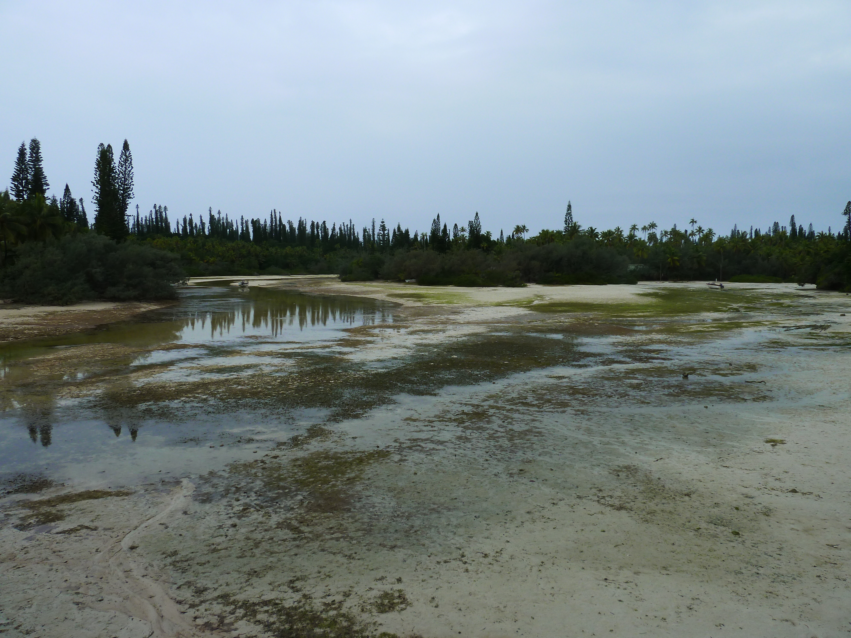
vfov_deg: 54.9
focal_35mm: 25
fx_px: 615
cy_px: 319
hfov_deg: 69.4
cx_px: 426
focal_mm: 4.1
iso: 80
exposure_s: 1/320
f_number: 4
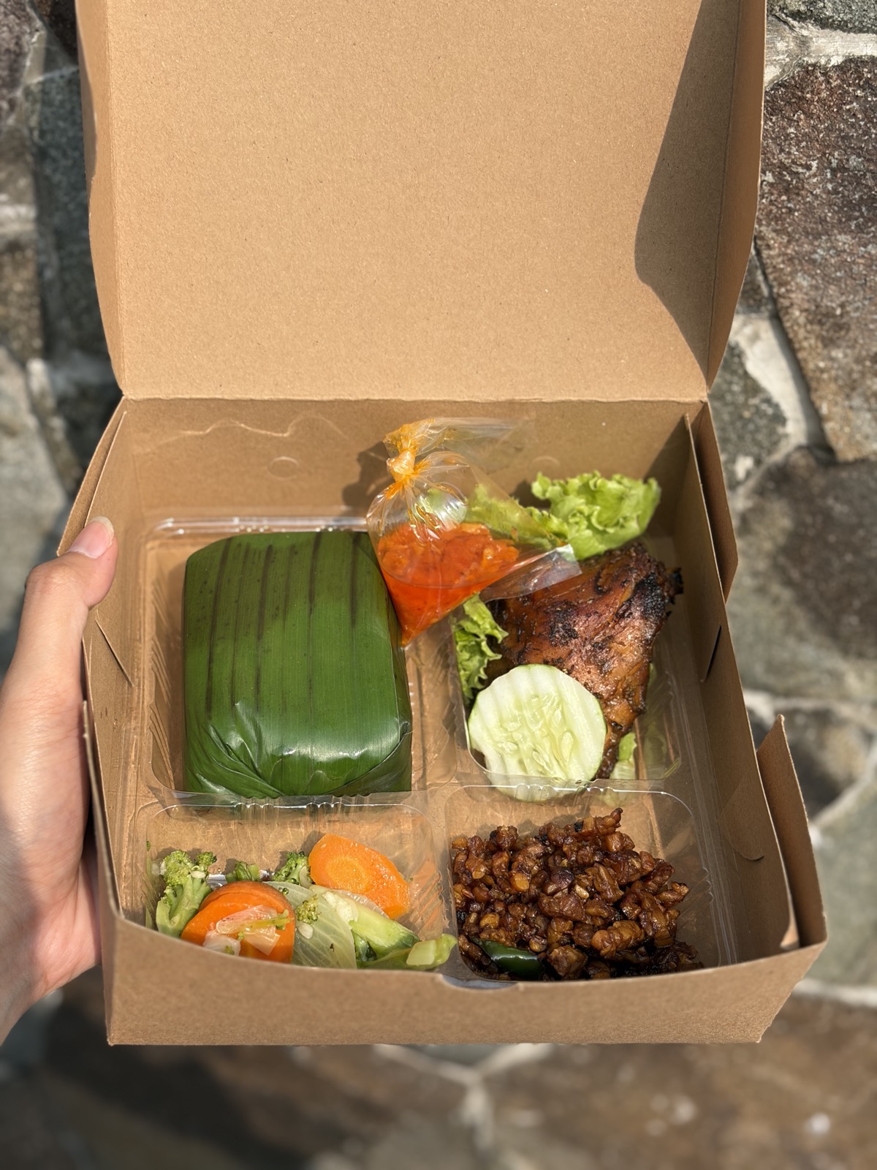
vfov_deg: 36.8
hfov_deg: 28.0
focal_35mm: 52
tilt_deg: -39.7
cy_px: 585
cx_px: 438
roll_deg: -5.2
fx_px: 1757
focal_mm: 5.96
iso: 32
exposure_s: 1/2865
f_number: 1.6
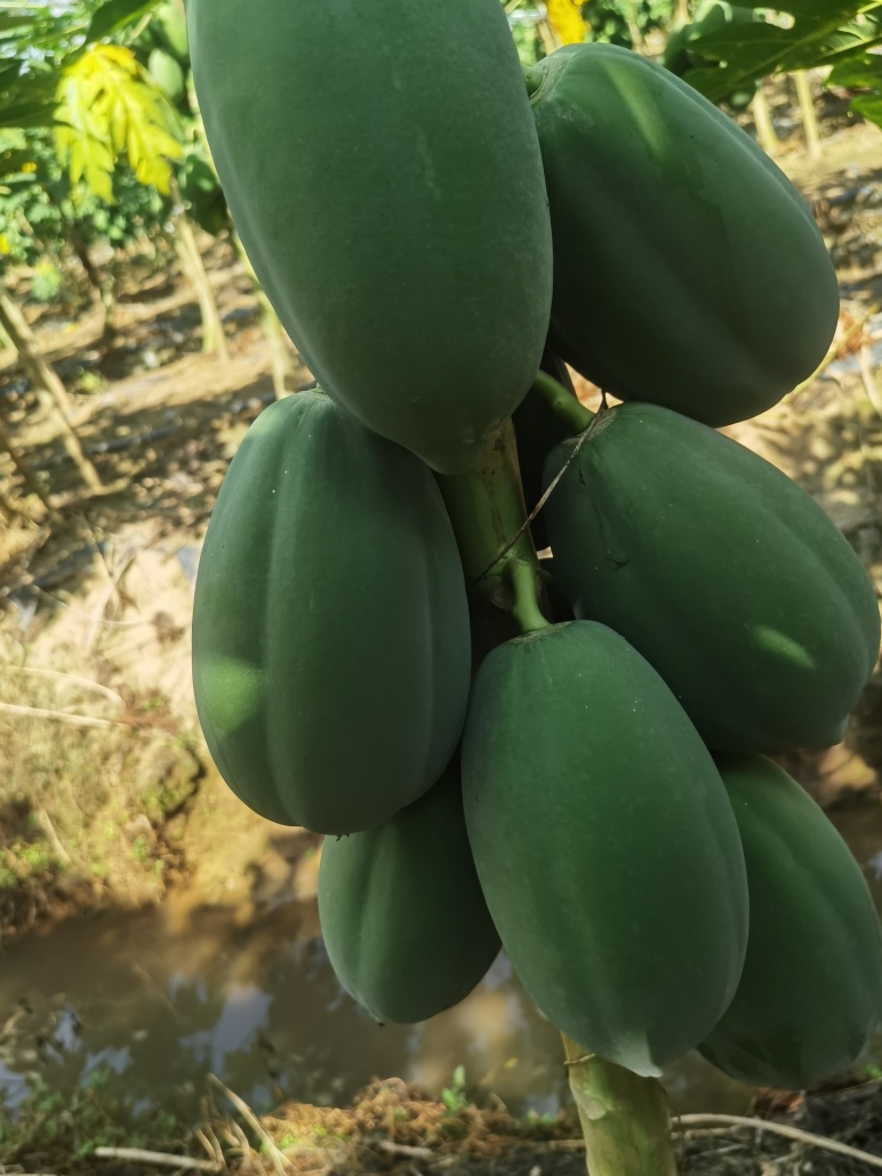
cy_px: 579
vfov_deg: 63.4
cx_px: 443
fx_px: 951
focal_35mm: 28
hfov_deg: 49.8
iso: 50
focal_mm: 6.71
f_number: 1.9
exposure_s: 1/1292
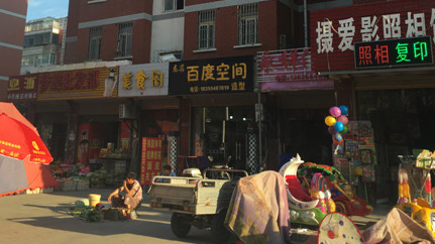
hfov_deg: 46.3
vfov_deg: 26.2
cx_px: 191
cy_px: 26
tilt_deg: +14.0
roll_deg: -3.7
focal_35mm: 44
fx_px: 507
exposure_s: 1/503
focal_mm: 4.15
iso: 25
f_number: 2.2
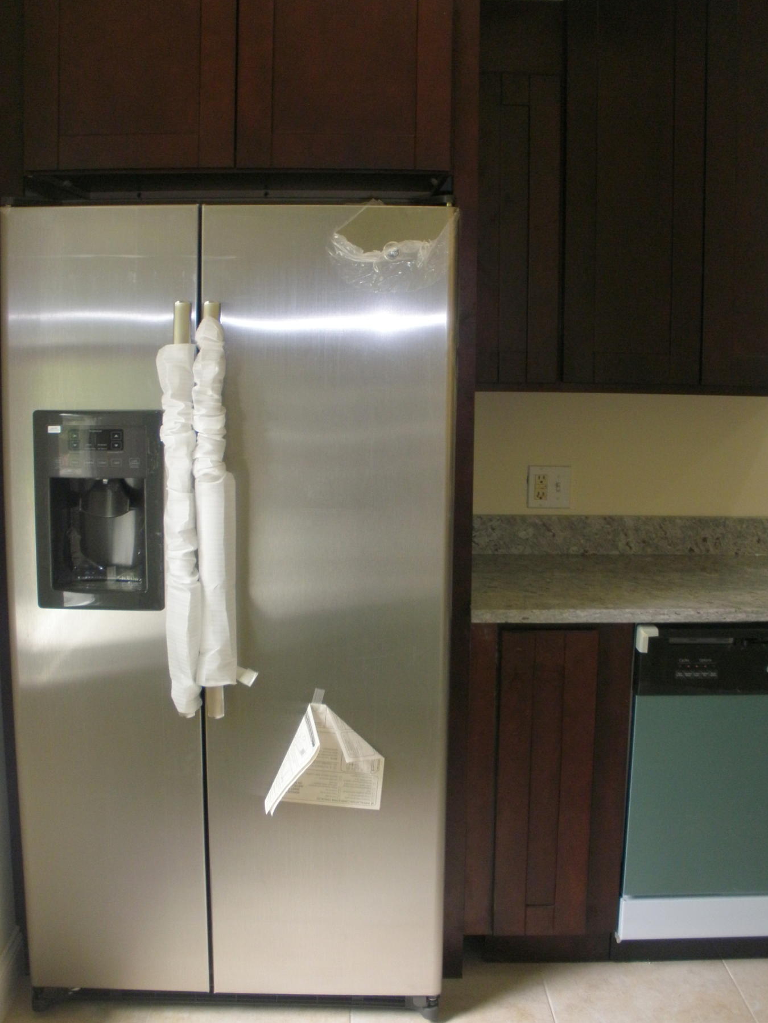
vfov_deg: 46.8
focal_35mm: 40
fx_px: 1183
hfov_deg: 35.9
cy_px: 534
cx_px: 418
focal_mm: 6.3
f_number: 3.5
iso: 160
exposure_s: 1/30
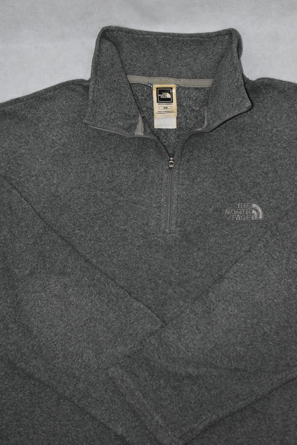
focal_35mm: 82
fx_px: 1021
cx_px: 148
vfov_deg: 24.6
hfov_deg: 16.6
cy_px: 222
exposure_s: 1/125
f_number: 5.6
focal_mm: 55
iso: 1250
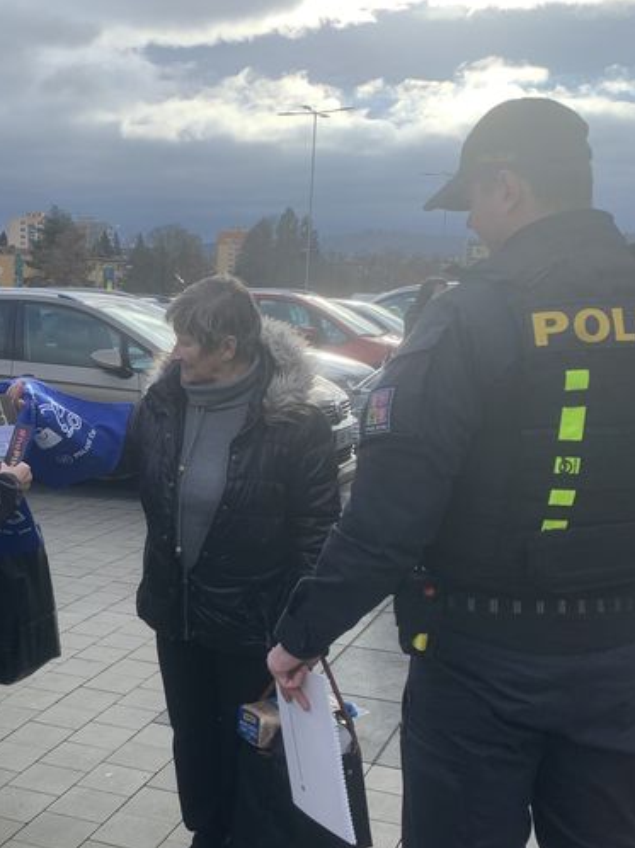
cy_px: 514
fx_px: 1151
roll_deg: -0.4
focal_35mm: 47
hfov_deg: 29.7
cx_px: 74
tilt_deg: -9.3
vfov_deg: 40.3
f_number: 1.8
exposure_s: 1/789
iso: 25
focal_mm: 4.25
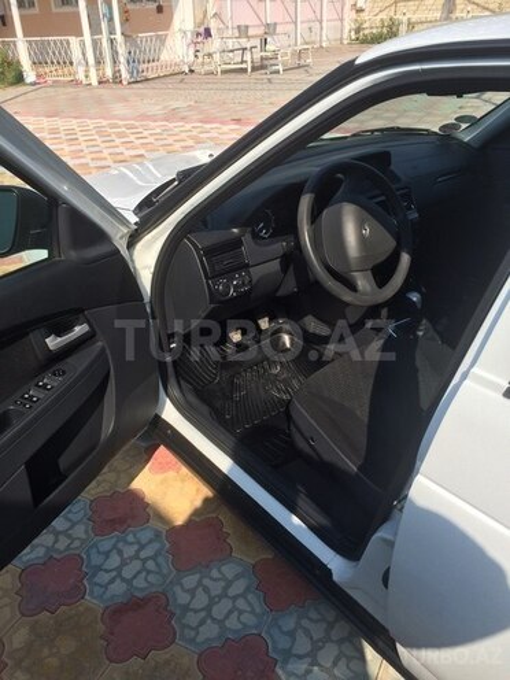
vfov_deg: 61.7
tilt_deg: -29.0
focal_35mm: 29
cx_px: 255
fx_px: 570
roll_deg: +3.5
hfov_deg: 48.2
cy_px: 340
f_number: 2.2
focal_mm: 4.15
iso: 32
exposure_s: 1/1642
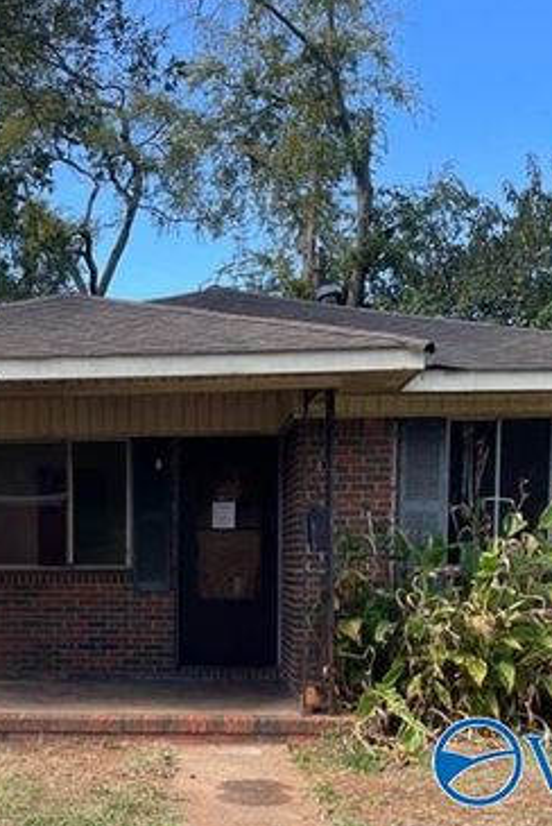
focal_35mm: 37
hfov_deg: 35.8
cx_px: 210
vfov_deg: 51.8
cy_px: 415
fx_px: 849
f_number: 1.6
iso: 32
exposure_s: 1/483
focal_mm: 4.2
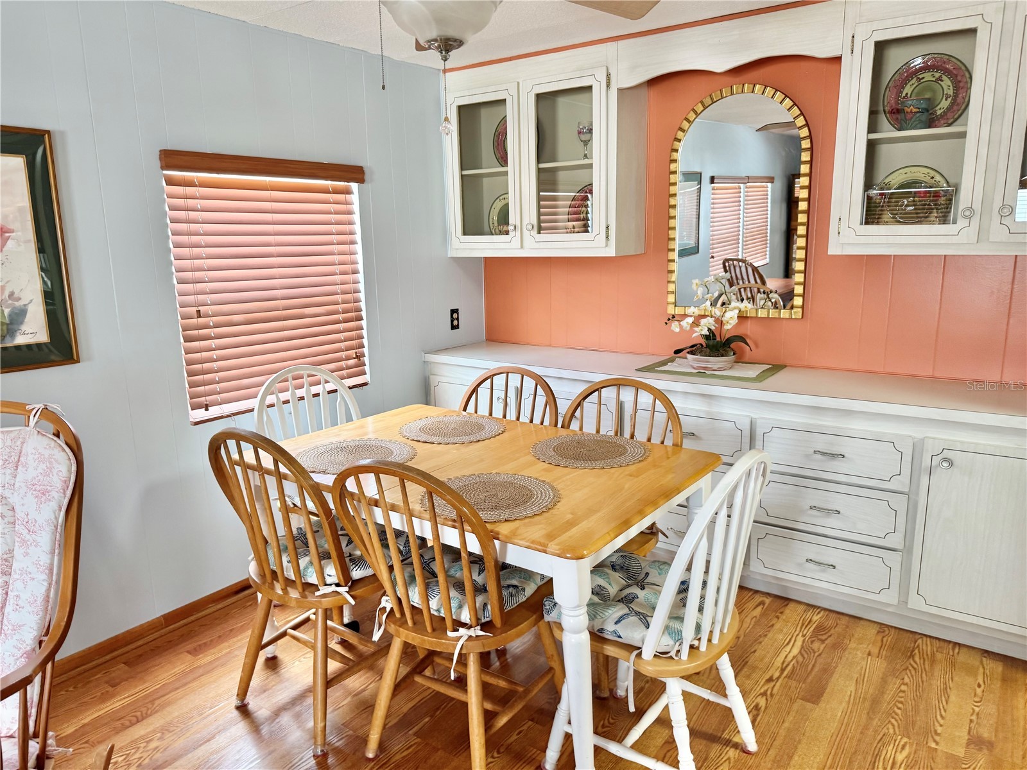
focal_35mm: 24
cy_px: 385
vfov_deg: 56.8
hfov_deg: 71.6
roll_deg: +0.7
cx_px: 514
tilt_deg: -12.3
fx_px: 712
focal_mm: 6.76
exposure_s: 1/60
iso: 160
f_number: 1.78
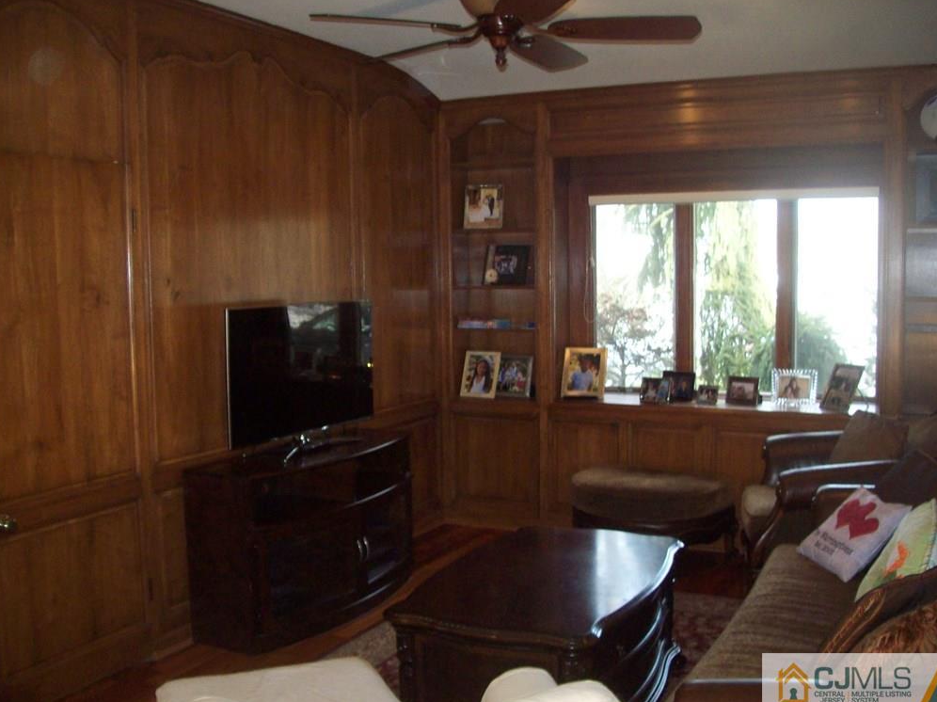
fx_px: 1001
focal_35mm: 37
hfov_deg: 50.2
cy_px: 351
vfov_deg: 38.6
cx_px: 472
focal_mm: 6
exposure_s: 1/64
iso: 200
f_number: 2.7
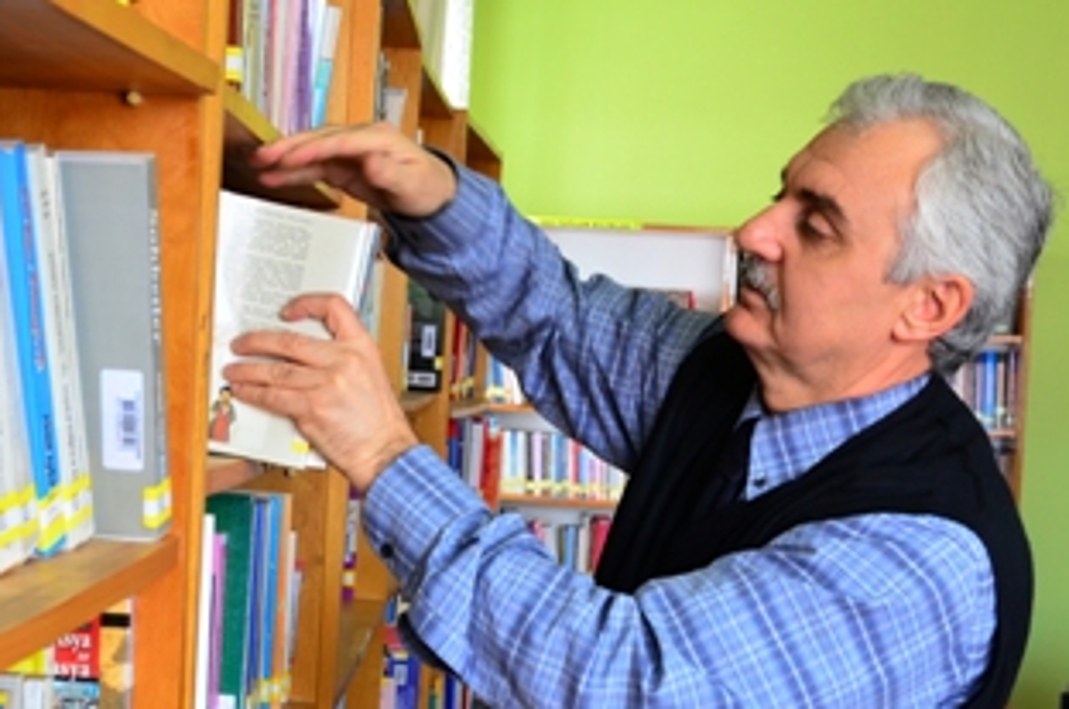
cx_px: 421
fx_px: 1978
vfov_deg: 20.3
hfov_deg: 30.2
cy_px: 433
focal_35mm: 67
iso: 1250
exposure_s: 1/125
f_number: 6.3
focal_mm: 31
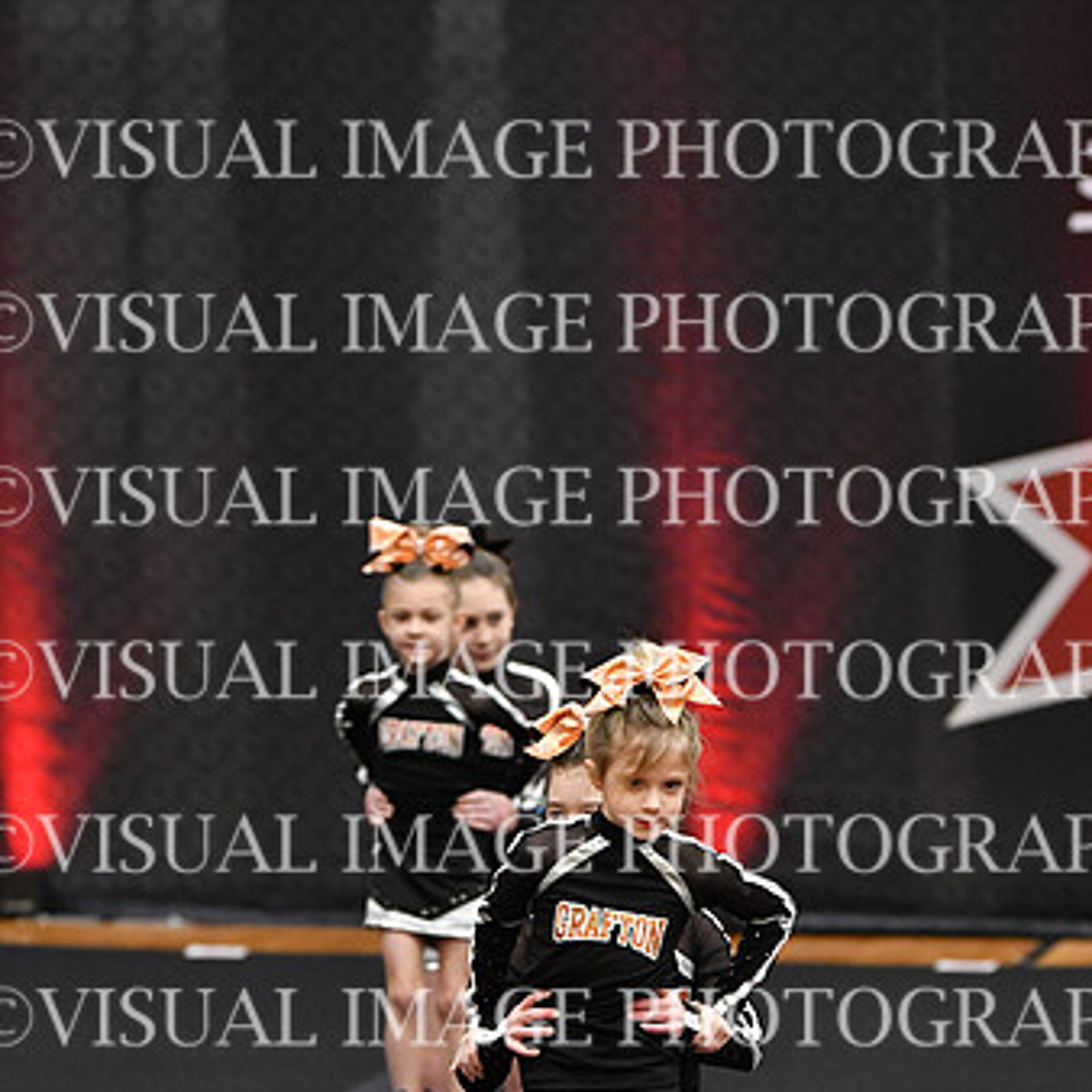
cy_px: 930
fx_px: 9743
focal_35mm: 273
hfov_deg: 6.4
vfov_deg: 6.4
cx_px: 596
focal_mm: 125
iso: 5000
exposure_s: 1/800
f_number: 2.8
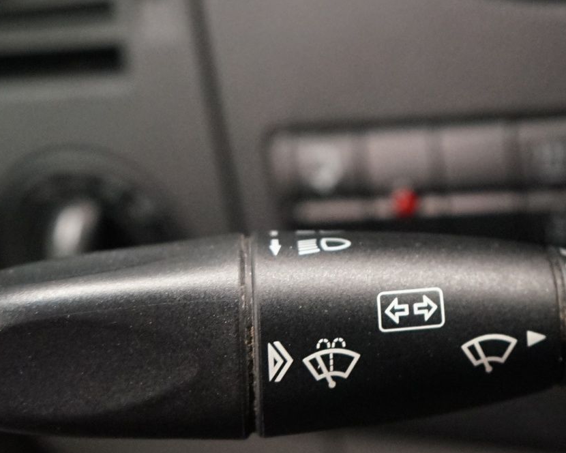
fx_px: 1374
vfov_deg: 18.4
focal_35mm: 82
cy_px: 33
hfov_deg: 23.1
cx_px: 408
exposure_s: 1/60
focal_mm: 29
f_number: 3.5
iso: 3200
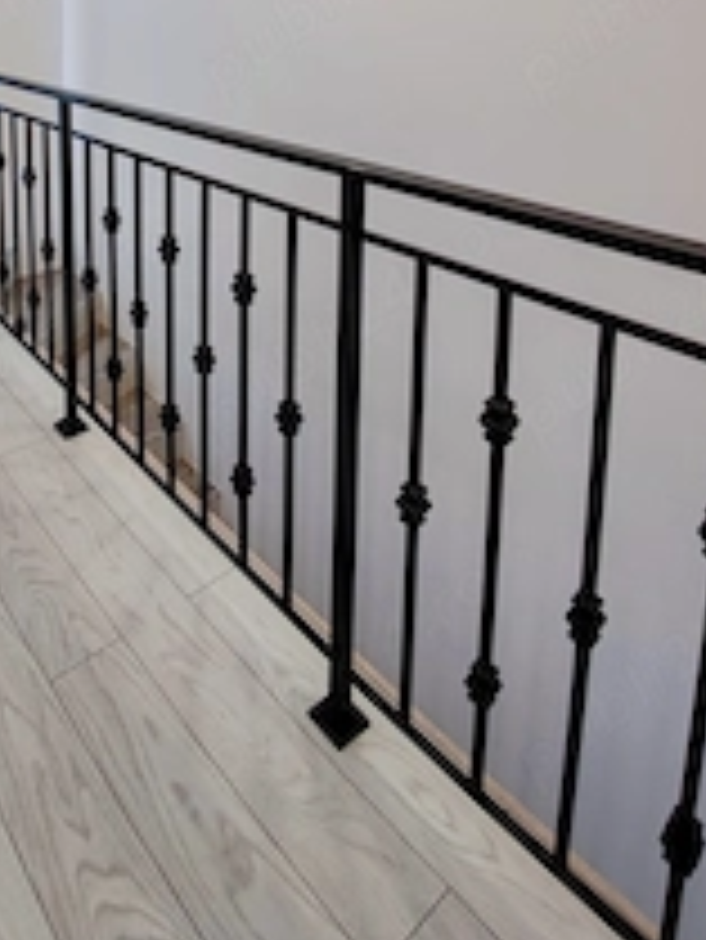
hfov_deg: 56.4
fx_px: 625
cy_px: 61
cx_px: 189
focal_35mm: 23
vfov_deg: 60.1
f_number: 2.2
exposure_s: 1/50
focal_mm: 1.95
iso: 87
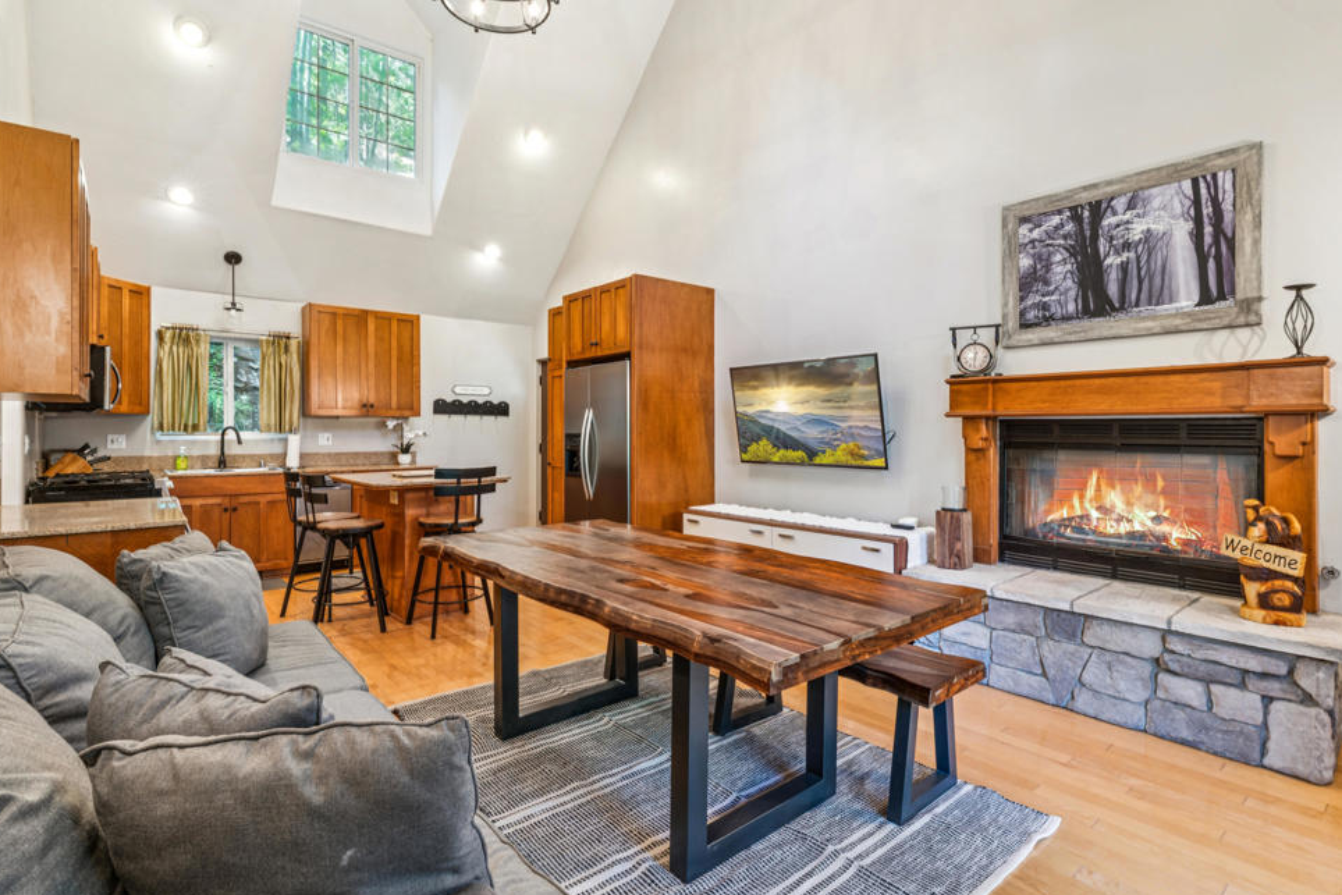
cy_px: 431
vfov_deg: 67.5
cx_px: 670
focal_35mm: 18
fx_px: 669
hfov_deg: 90.1
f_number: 13
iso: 100
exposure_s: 3.2
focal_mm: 16.9
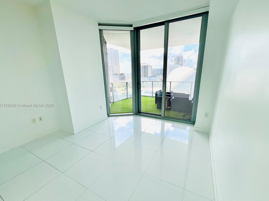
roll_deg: +0.8
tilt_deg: -17.7
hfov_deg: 102.0
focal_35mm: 14
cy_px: 106
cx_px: 140
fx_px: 109
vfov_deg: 85.6
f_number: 1.8
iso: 32
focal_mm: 1.57
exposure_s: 1/214
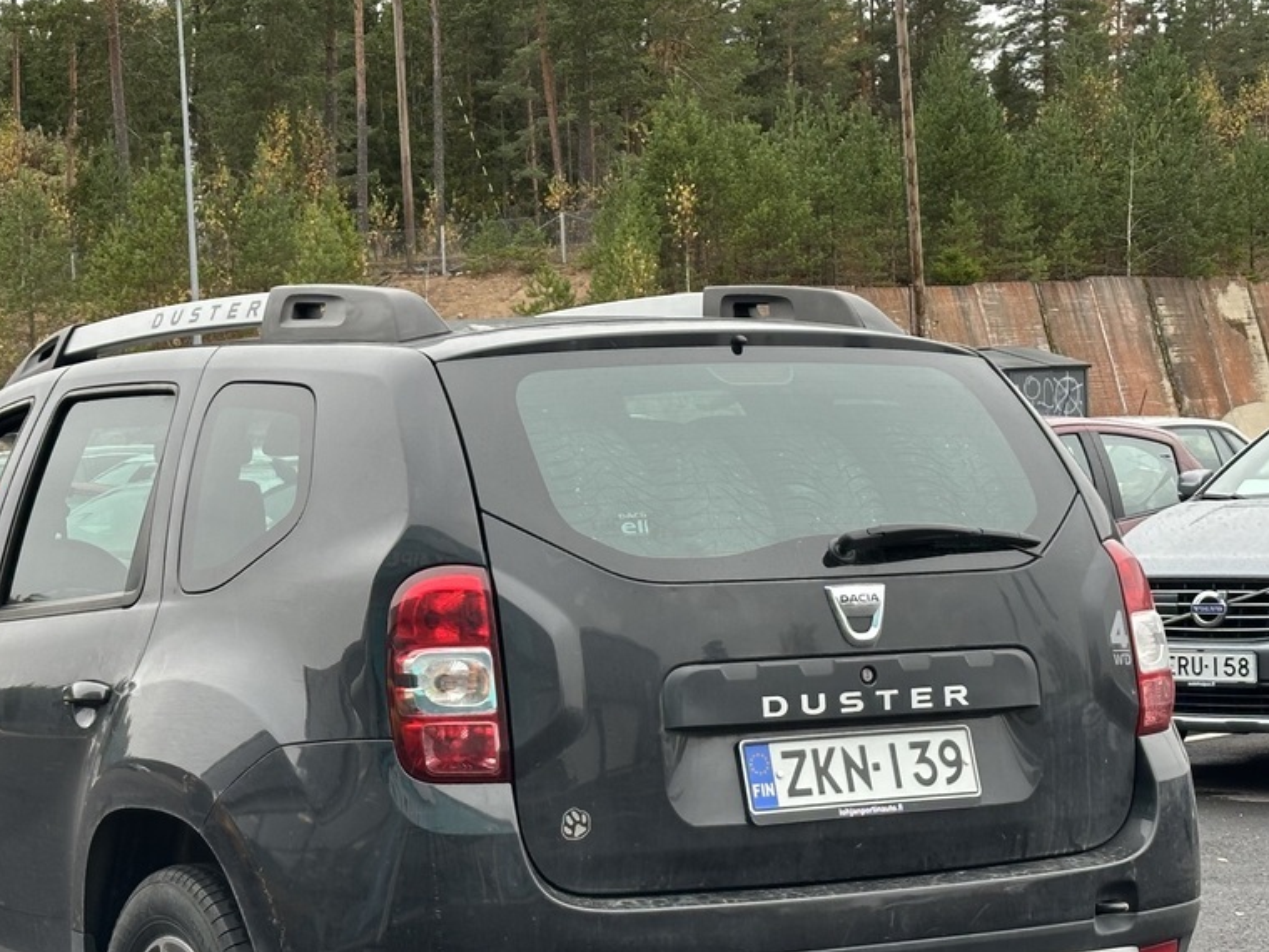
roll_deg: +2.9
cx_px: 434
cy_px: 630
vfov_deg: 16.2
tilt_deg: -1.7
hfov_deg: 21.5
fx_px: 3336
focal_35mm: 91
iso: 64
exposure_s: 1/159
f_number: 1.78
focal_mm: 6.86
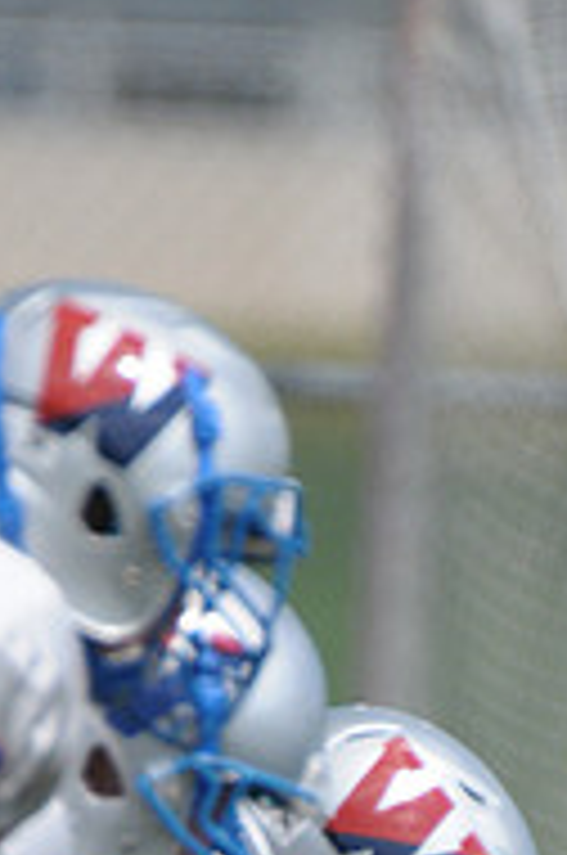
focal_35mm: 1830
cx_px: 376
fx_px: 43389
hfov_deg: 0.7
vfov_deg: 1.1
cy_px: 1179
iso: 500
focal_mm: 400
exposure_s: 1/4000
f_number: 4
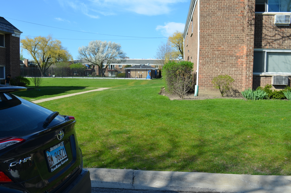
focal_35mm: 33
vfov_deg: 39.8
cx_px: 146
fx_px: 266
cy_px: 96
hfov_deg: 57.3
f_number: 8
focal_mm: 22
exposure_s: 1/250
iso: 110
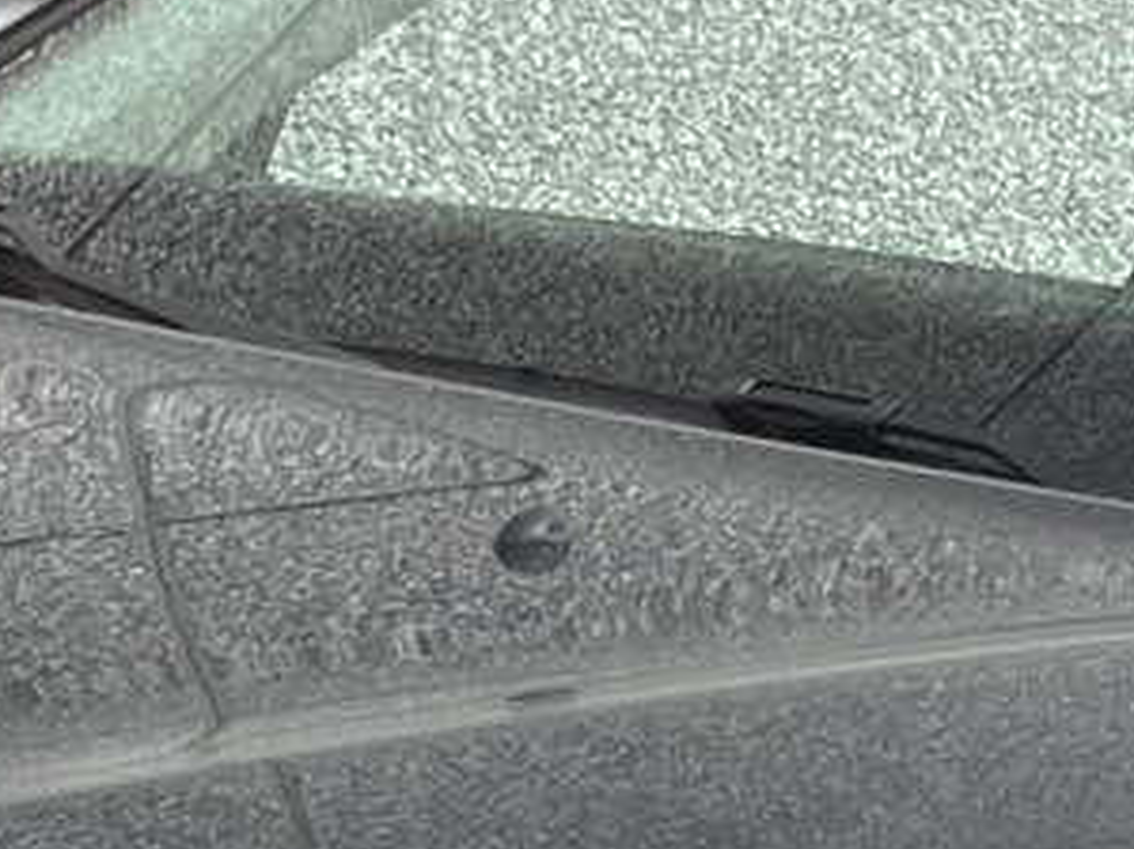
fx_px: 5894
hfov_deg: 11.0
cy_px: 2577
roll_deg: -5.0
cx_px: 432
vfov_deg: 7.3
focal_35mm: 180
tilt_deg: -22.5
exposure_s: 1/899
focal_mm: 3.99
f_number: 1.8
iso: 32
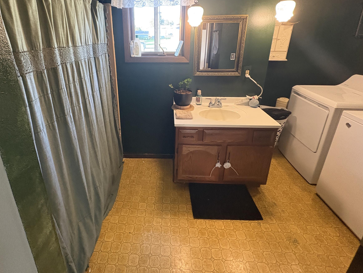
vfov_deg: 70.2
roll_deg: -0.7
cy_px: 99
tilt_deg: -19.0
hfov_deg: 87.3
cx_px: 157
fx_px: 189
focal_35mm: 18
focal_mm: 2.22
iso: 640
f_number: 2.2
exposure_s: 1/60
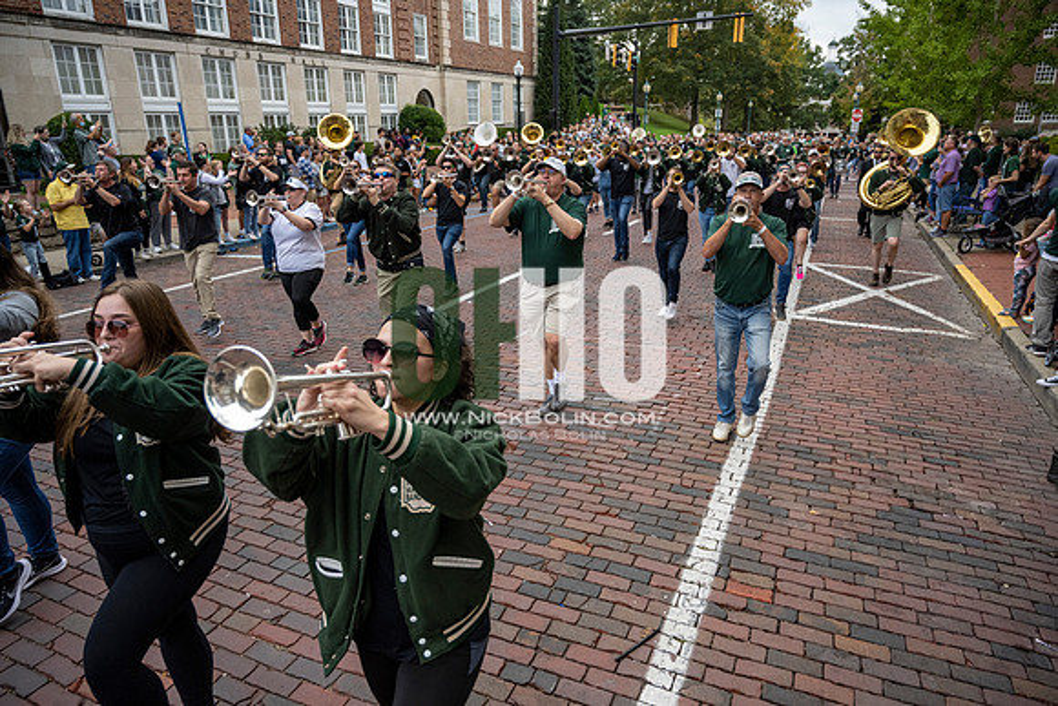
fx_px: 705
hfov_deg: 73.7
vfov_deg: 53.2
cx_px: 529
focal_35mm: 24
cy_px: 353
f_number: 4
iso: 1000
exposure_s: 1/1600
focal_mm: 24
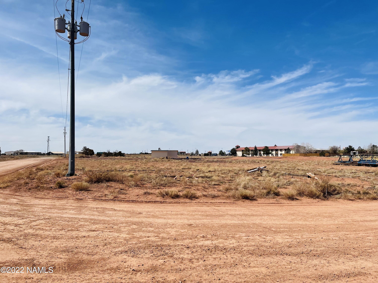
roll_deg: +0.1
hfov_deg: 67.3
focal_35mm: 26
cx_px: 189
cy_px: 142
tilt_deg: +0.6
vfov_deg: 53.1
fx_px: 284
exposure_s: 1/7407
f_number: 1.6
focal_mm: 5.1
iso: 32
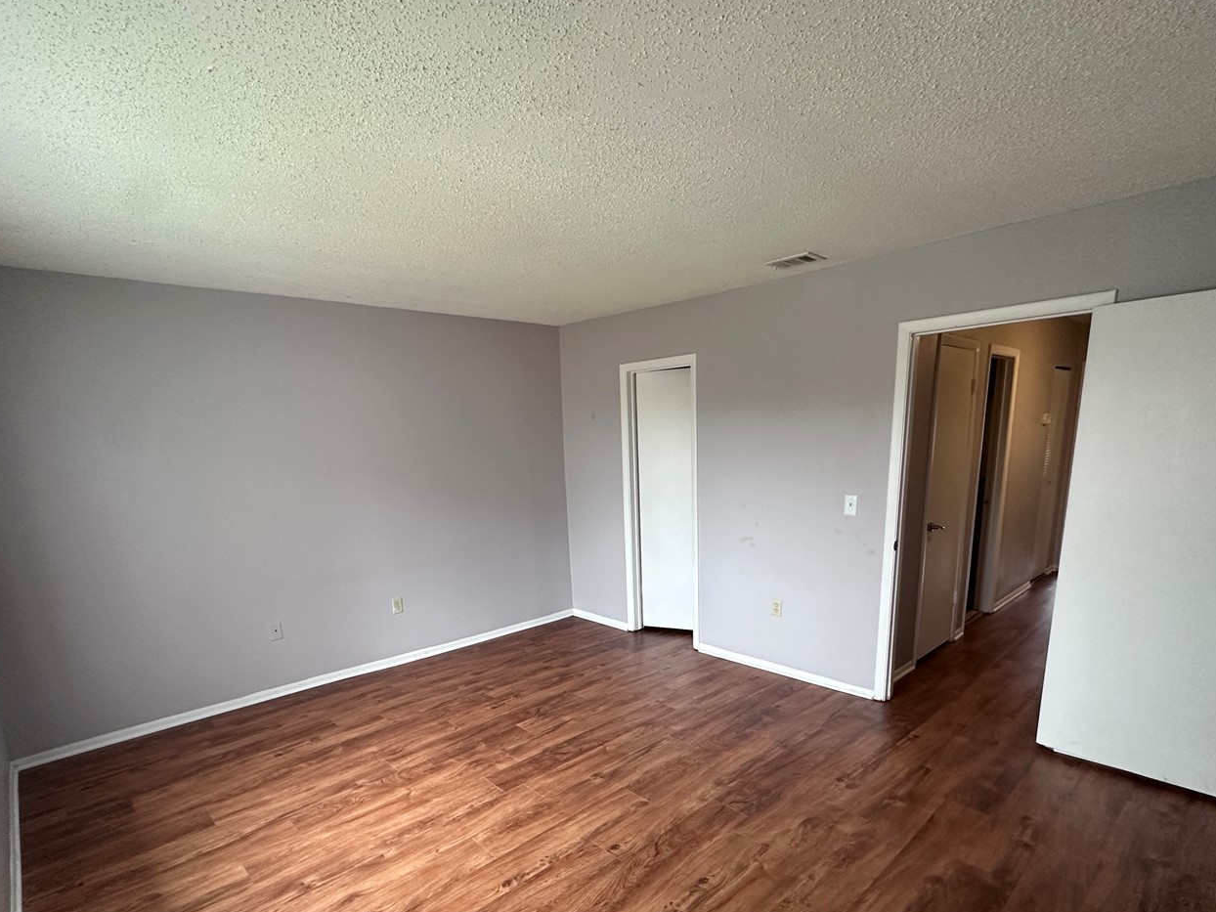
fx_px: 632
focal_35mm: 18
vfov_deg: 70.3
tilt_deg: -13.3
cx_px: 597
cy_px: 575
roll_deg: +2.0
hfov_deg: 87.7
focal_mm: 2.22
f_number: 2.2
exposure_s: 1/120
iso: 320
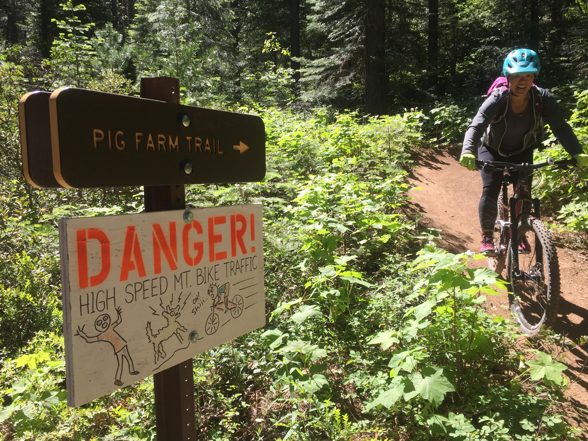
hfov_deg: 60.0
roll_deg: +1.8
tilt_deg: -5.5
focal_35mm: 30
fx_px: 510
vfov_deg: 46.8
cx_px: 304
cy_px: 219
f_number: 2.2
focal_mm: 4.15
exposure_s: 1/942
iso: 32
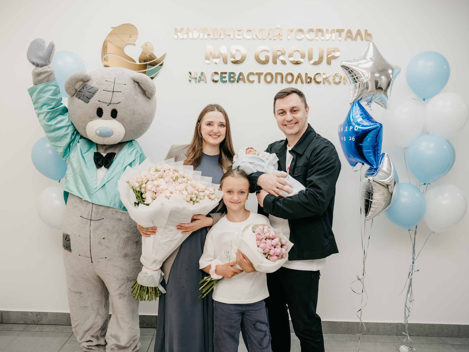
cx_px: 217
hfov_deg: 50.4
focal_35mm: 37
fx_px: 498
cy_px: 172
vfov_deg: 39.0
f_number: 4
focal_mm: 31
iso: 320
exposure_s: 1/160
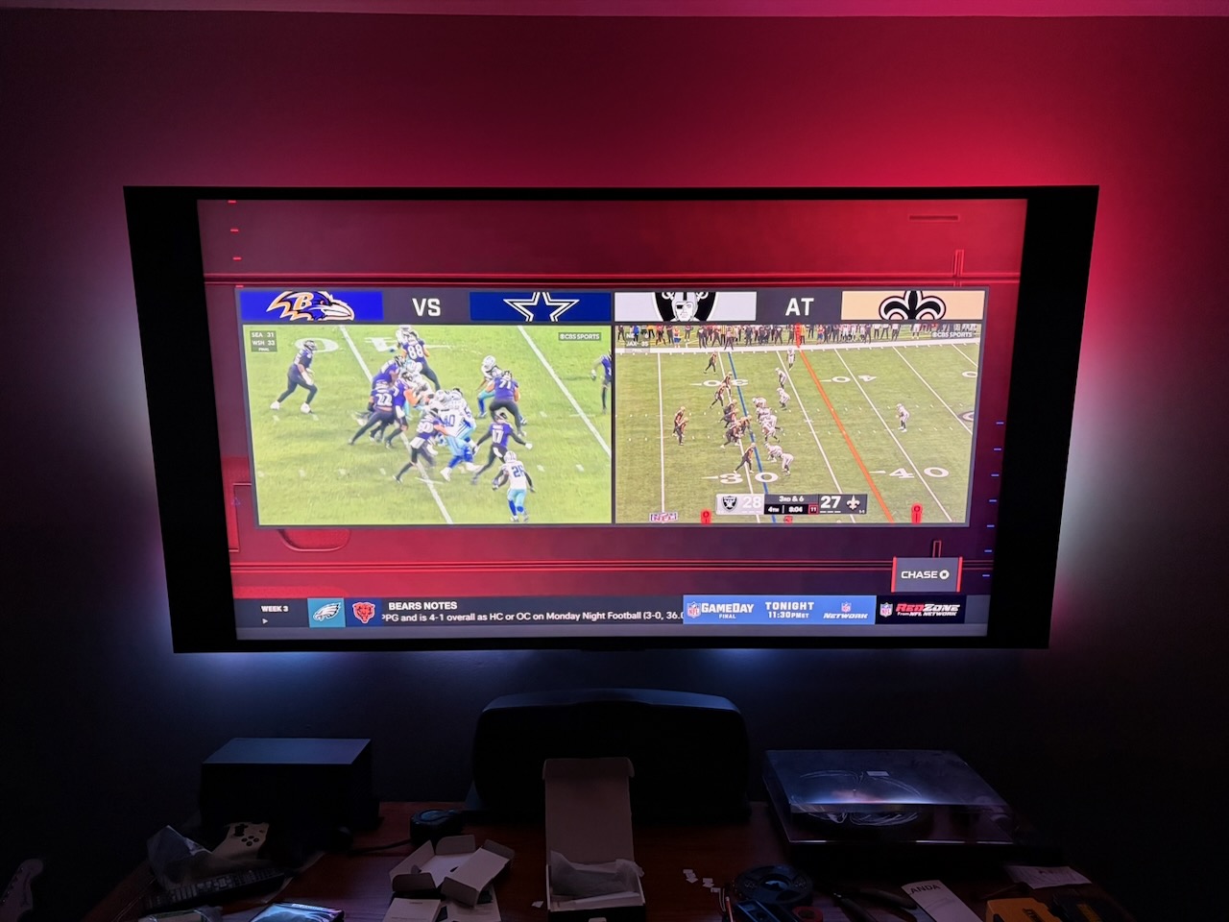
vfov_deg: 53.1
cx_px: 614
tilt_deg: -1.7
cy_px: 461
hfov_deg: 67.3
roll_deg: +0.4
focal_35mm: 26
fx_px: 923
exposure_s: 1/60
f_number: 1.6
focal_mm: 5.96
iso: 400
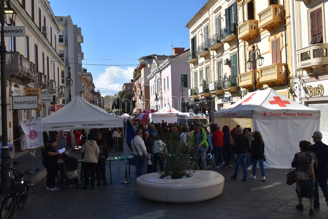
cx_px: 164
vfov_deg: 33.0
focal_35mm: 40
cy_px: 110
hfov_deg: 47.9
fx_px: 369
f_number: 10
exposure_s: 1/200
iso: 100
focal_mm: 27
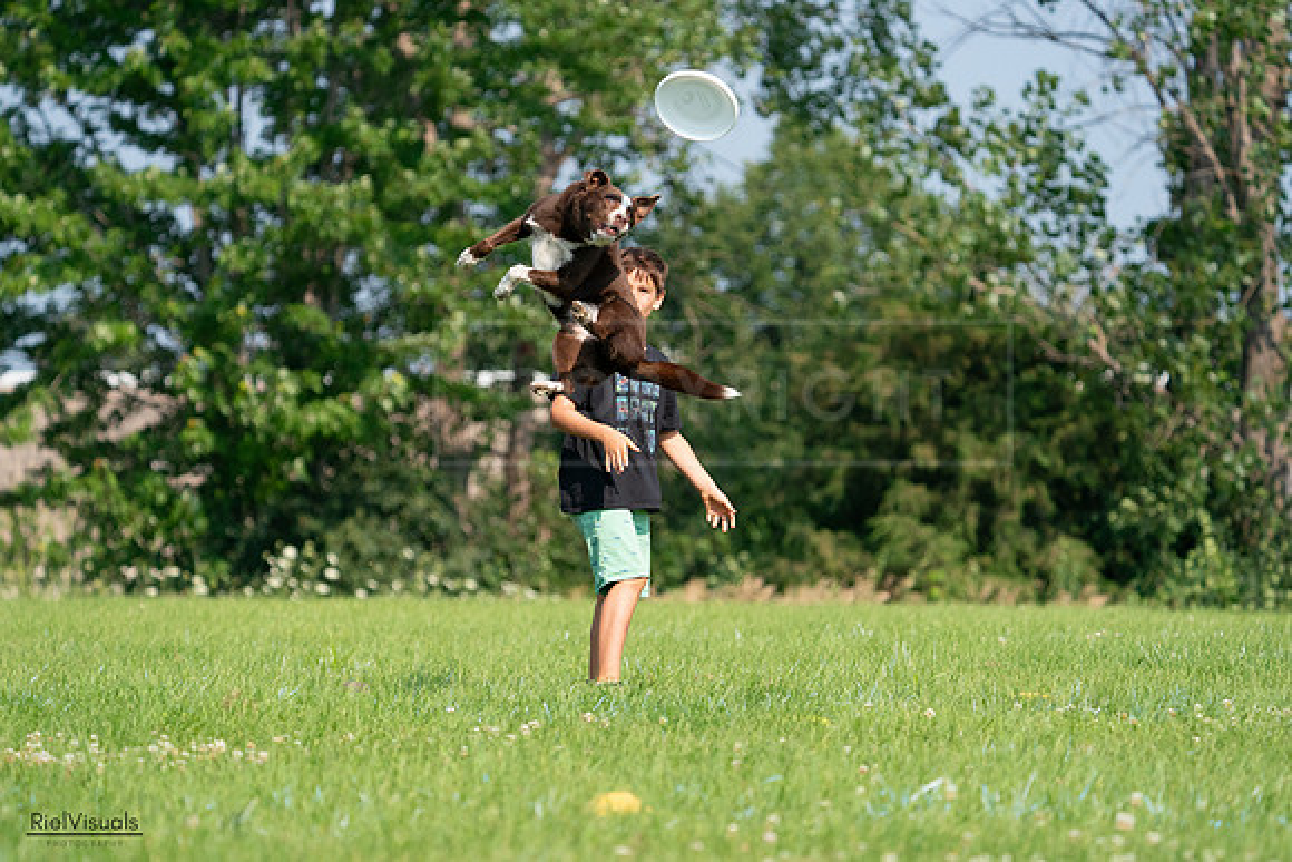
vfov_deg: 5.5
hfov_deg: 8.2
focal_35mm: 250
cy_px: 431
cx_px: 646
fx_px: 8974
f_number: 6.3
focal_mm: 250
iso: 1600
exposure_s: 1/4000
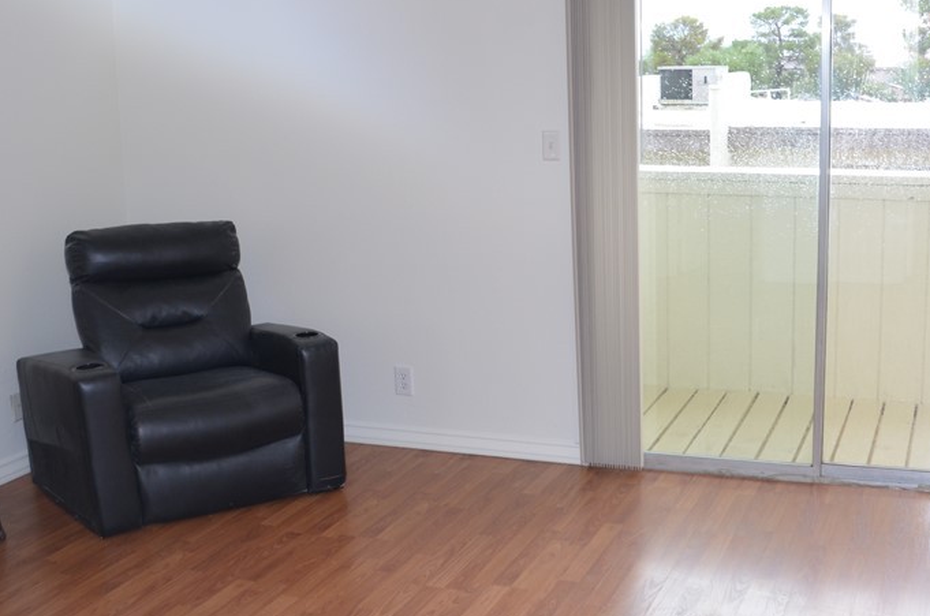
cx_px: 580
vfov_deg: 27.9
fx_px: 1237
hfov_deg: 40.9
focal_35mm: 48
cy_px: 264
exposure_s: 1/100
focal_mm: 20
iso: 400
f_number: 5
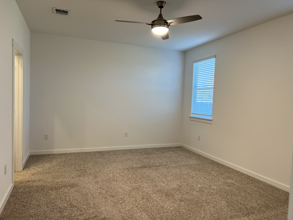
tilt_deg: -3.9
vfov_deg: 53.1
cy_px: 110
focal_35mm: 26
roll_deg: -1.9
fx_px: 220
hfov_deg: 67.3
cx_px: 146
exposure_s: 1/120
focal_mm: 5.7
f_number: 1.5
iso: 125
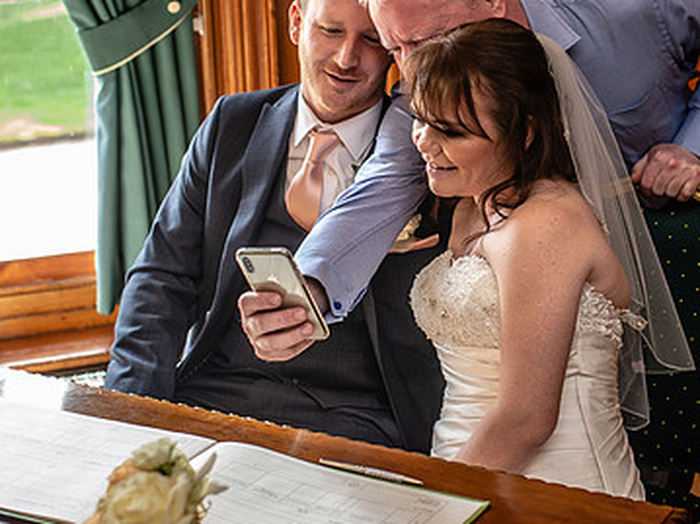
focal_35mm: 82
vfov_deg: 17.9
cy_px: 148
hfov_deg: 23.7
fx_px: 1658
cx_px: 493
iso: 160
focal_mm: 35
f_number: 2.8
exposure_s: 1/100
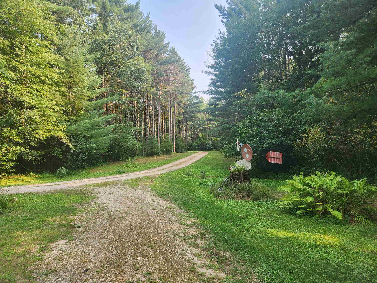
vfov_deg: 58.9
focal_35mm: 23
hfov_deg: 73.9
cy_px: 142
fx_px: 250
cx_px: 188
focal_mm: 5.4
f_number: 1.8
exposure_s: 1/217
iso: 20
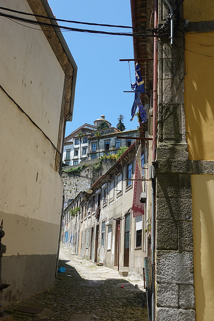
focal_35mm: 36
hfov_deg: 36.9
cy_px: 160
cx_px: 107
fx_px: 321
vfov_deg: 53.1
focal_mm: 13.34
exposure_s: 1/320
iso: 125
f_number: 5.6
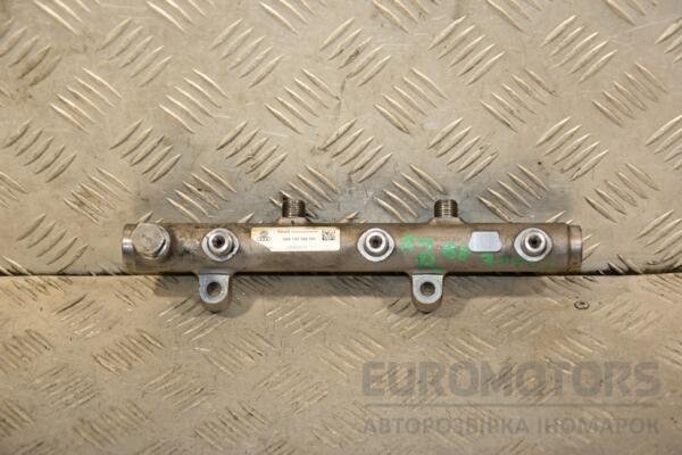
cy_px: 228
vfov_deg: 14.7
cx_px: 341
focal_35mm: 93
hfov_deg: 21.9
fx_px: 1762
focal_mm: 62
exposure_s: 1/200
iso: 800
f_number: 5.3
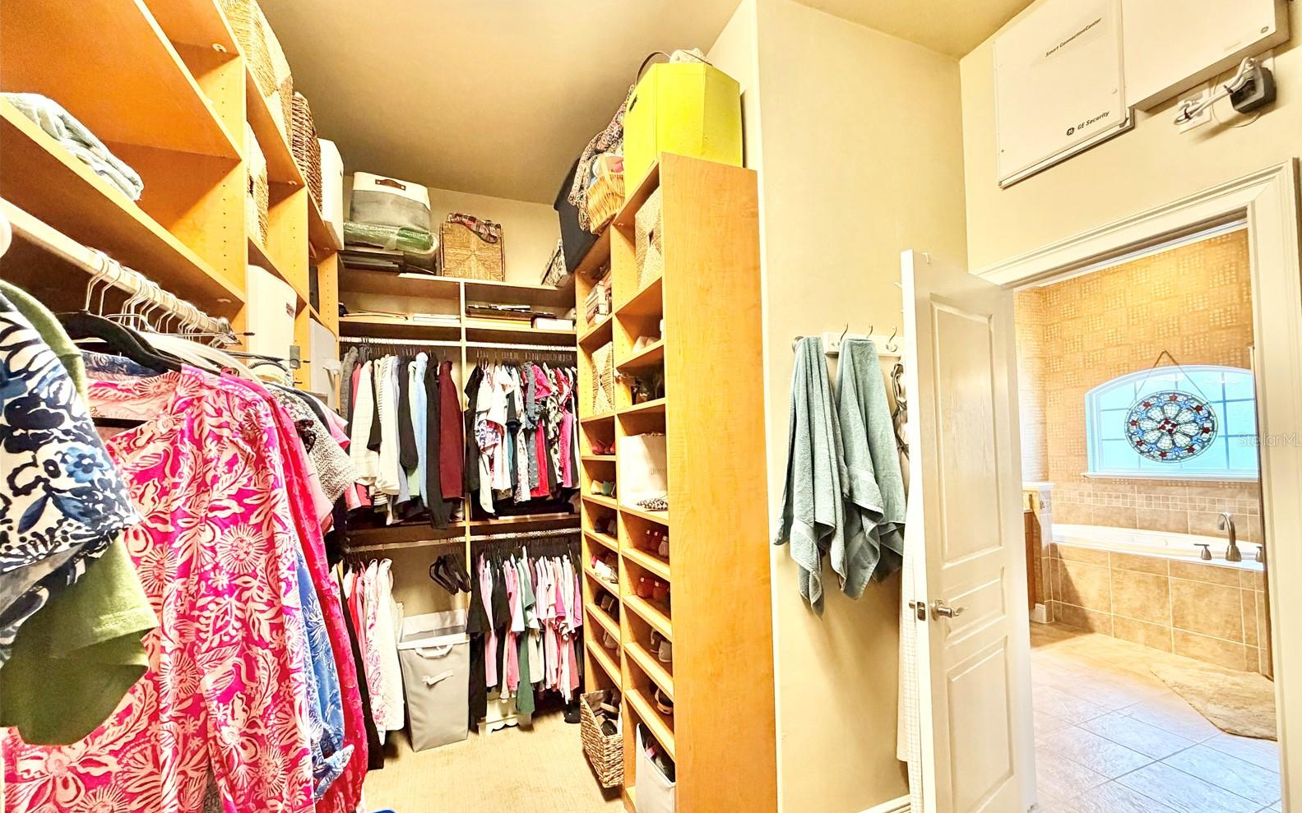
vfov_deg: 74.6
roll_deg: +2.8
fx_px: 532
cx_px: 657
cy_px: 439
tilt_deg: +1.7
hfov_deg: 101.5
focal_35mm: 15
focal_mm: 2.22
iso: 500
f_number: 2.2
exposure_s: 1/60
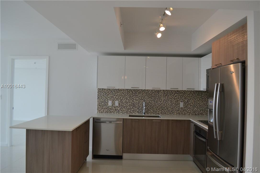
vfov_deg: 47.9
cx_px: 130
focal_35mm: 27
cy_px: 86
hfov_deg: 67.4
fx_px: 195
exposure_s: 1/125
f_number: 5.6
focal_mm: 18
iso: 280
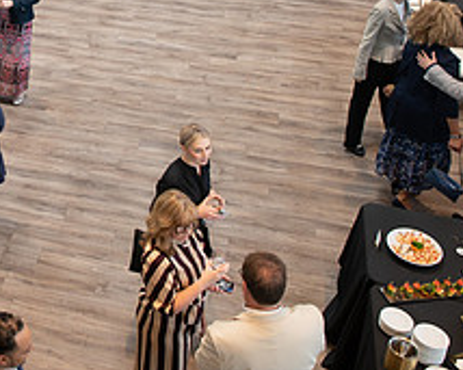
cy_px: -45
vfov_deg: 23.3
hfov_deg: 27.5
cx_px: -82
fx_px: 836
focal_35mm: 61
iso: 1250
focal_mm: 24
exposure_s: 1/125
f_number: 4.5
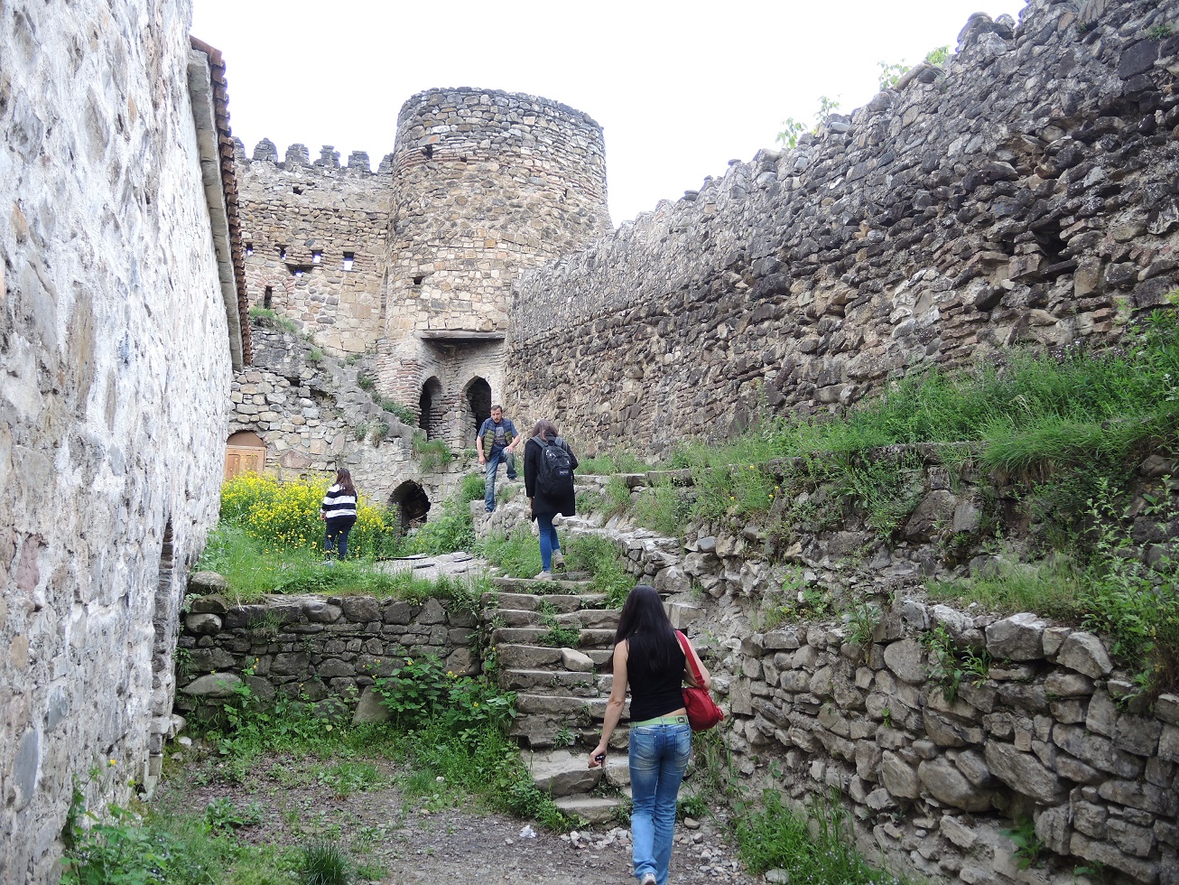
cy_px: 442
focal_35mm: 28
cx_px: 590
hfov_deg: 63.4
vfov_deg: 49.8
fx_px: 954
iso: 80
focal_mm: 6
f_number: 2
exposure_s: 1/160
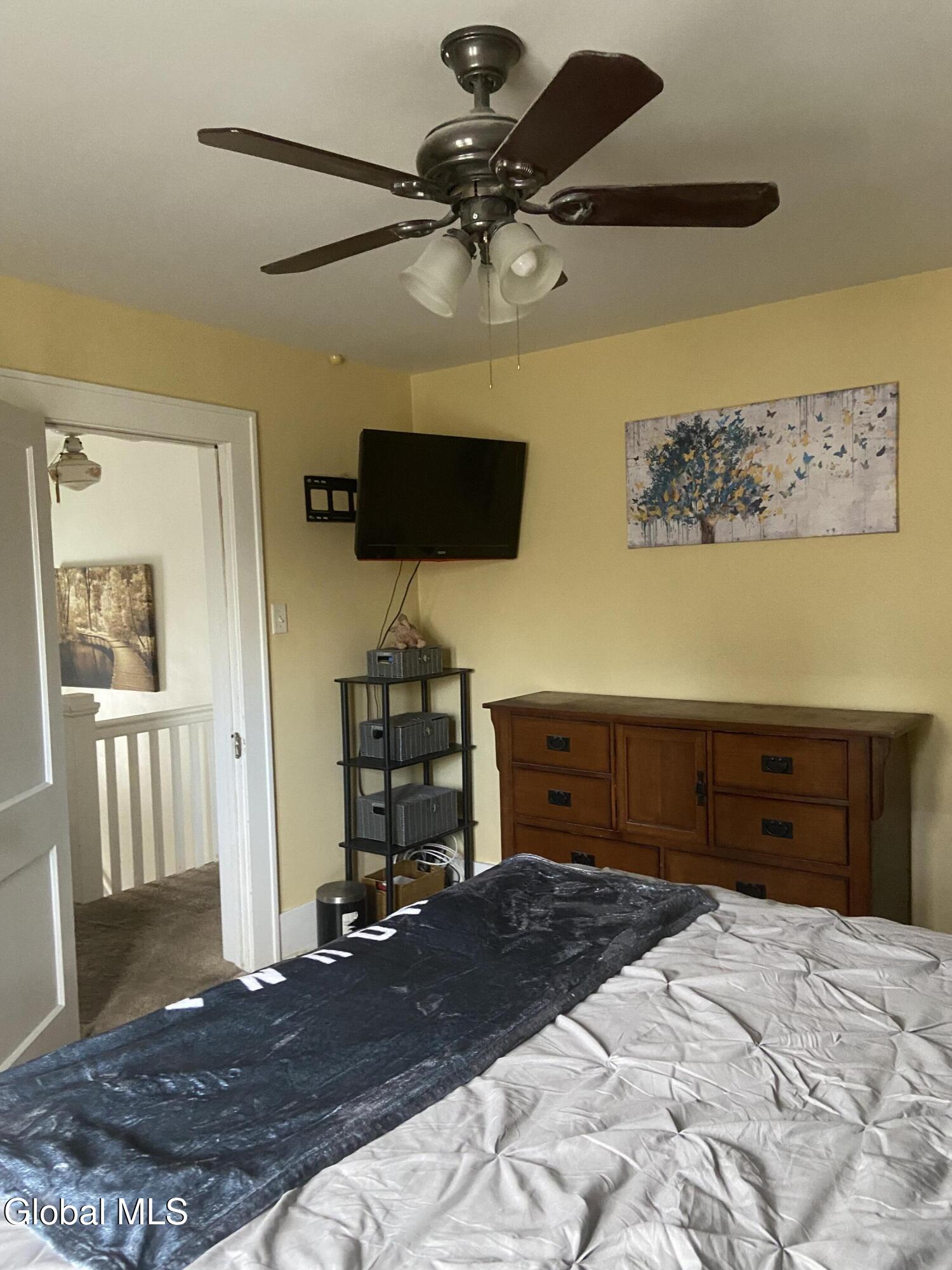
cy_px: 635
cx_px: 476
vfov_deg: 67.3
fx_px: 953
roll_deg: +2.0
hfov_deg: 53.1
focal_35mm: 26
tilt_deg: -4.7
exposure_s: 1/30
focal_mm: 4.25
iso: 500
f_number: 1.8
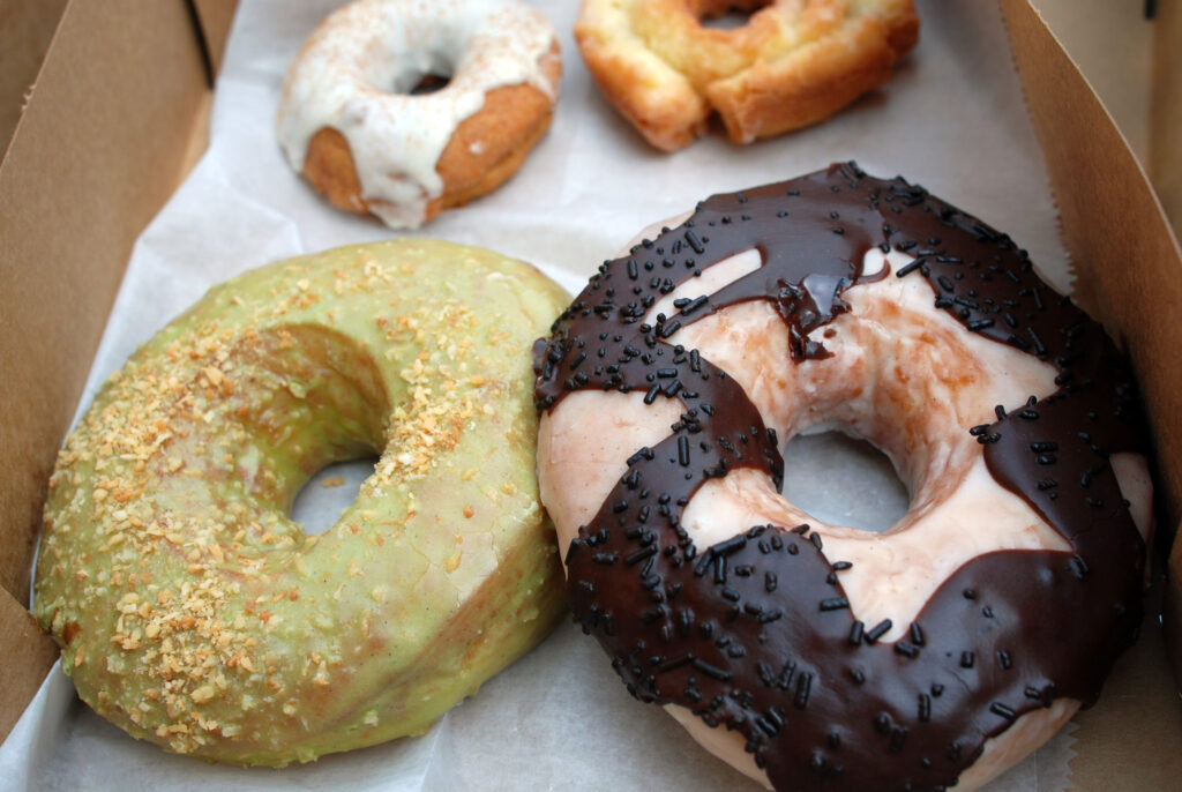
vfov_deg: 37.0
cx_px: 591
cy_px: 396
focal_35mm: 36
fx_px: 1184
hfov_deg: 53.1
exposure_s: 1/160
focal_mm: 24
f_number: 6.3
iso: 100
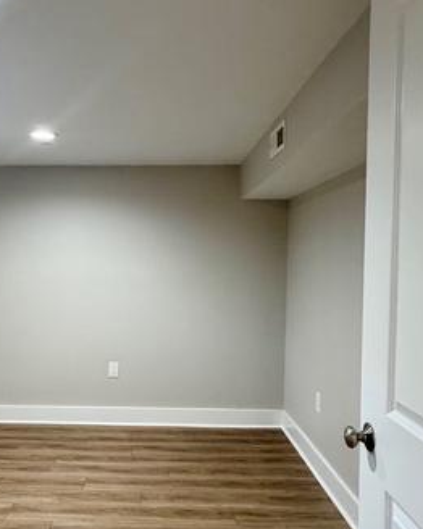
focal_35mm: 32
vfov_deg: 55.5
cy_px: 297
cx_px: 157
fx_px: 501
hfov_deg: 45.3
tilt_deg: -5.5
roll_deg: +0.1
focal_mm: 2.22
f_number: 2.2
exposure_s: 1/60
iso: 400
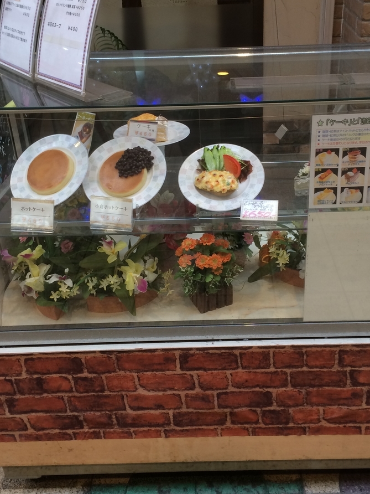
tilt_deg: -27.5
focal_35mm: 39
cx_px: 216
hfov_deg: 36.7
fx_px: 556
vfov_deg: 47.7
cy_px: 210
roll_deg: +4.3
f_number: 2.2
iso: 40
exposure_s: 1/40
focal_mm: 4.15
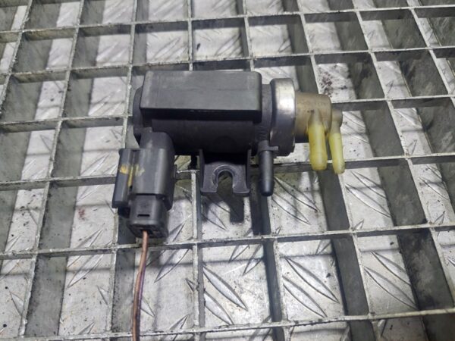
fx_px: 329
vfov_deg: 54.9
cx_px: 228
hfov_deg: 69.4
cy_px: 170
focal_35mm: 25
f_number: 1.8
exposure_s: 1/50
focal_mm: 5.23
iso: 125
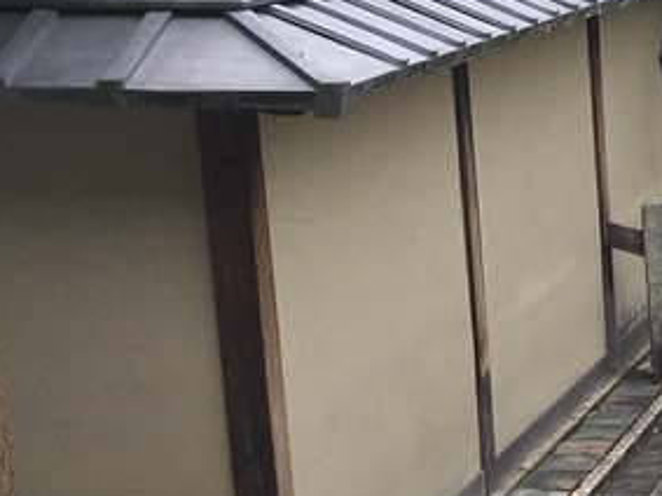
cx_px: 1287
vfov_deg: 12.0
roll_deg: +0.1
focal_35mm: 123
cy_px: 306
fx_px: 2351
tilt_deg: -11.4
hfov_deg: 13.8
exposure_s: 1/279
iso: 25
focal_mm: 4.15
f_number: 2.2
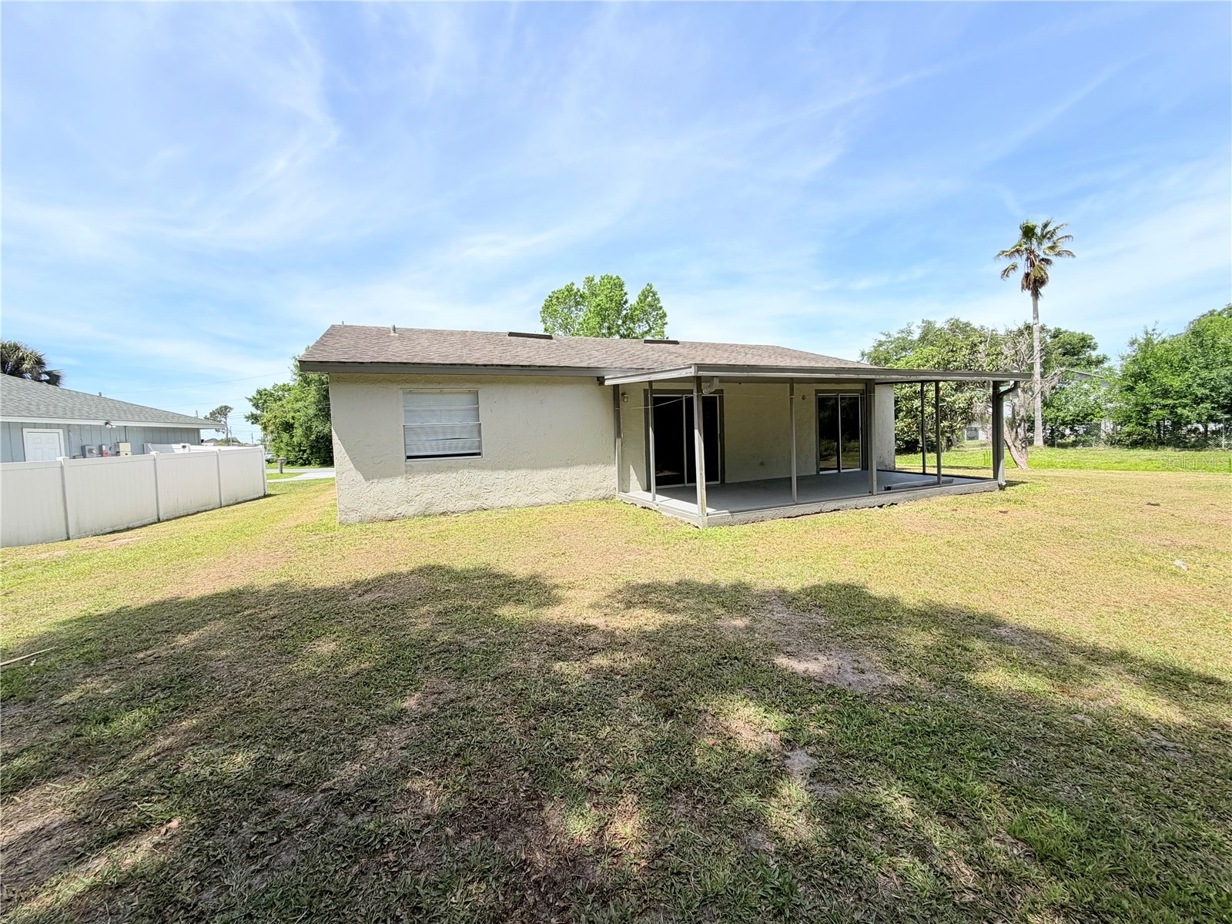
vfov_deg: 85.7
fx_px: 498
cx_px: 616
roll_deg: +1.6
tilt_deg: -2.9
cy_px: 462
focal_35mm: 14
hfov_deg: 102.1
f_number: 2.2
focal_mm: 2.22
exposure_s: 1/770
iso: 25
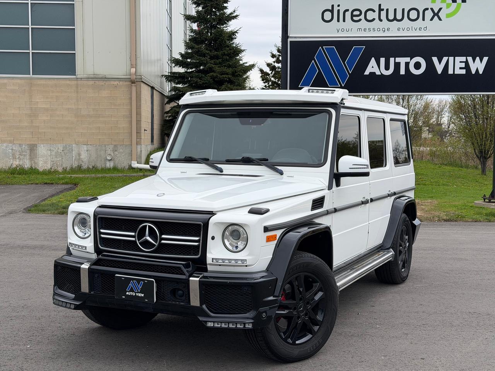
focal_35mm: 48
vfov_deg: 30.3
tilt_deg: -4.2
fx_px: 686
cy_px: 186
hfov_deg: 39.7
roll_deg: +0.3
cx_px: 248
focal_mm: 6.76
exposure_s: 1/1715
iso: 64
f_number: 1.78
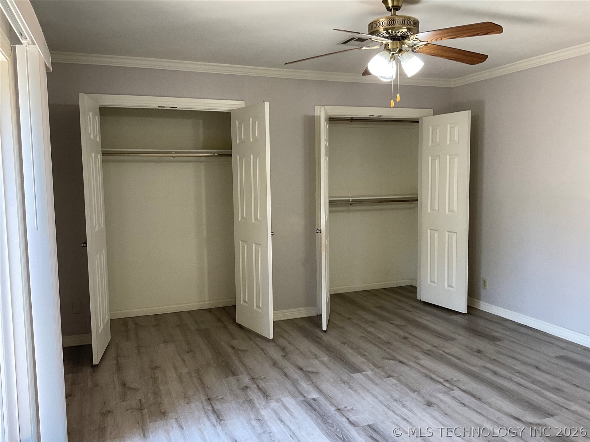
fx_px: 494
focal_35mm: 29
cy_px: 221
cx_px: 295
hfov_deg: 61.7
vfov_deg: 48.2
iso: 50
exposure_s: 1/60
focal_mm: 3
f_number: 1.8
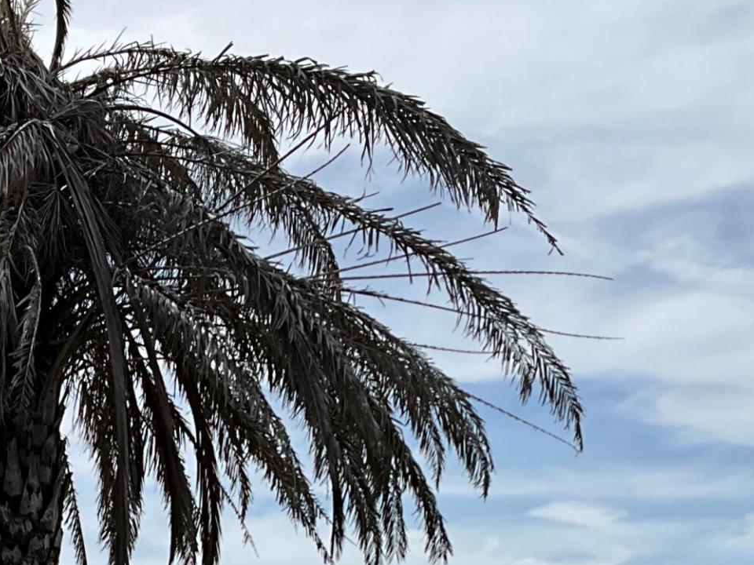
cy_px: 664
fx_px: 1895
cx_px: 216
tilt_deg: +4.7
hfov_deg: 22.4
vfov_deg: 16.3
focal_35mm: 87
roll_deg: +2.1
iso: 25
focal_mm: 3
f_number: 1.8
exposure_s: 1/3534
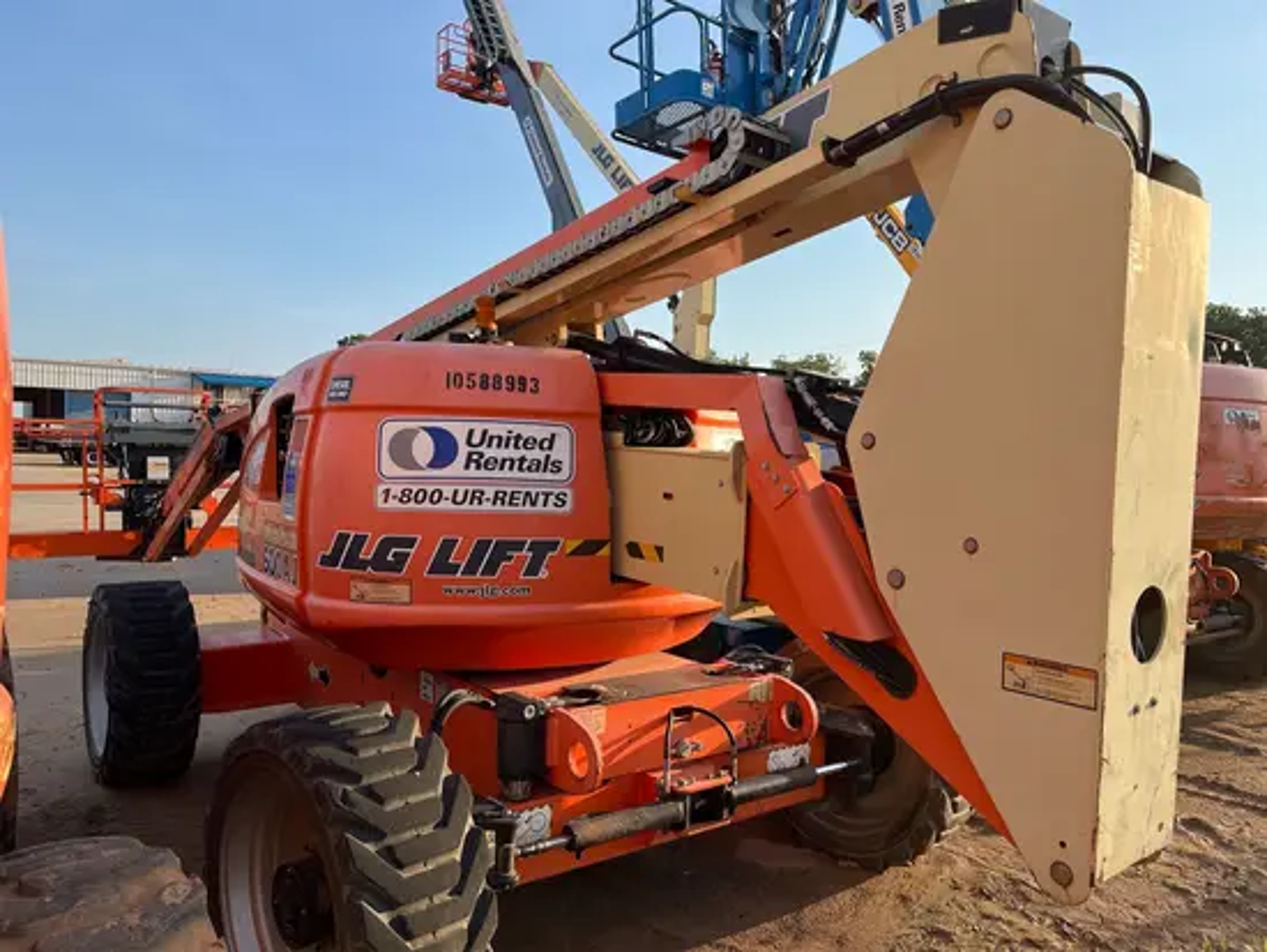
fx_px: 952
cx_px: 634
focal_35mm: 26
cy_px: 476
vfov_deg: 53.1
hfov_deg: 67.3
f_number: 1.6
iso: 50
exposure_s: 1/1422
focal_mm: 5.1
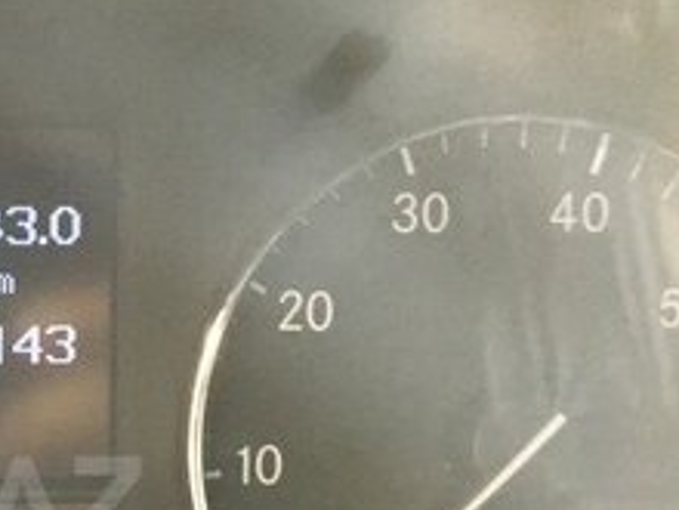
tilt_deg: -26.3
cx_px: -173
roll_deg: -2.5
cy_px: 502
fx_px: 1707
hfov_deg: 20.7
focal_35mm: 87
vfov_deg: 16.6
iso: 200
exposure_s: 1/20
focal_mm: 4.15
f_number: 2.2
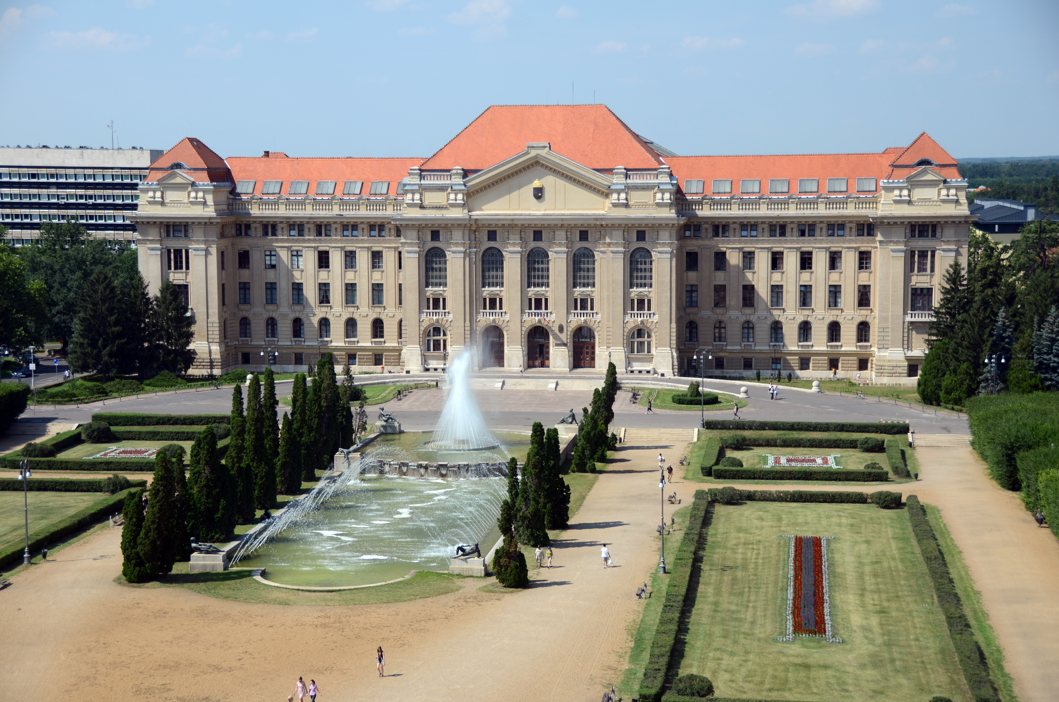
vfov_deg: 20.5
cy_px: 351
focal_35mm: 66
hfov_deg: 30.6
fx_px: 1937
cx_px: 530
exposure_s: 1/800
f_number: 4.5
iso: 100
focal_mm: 44
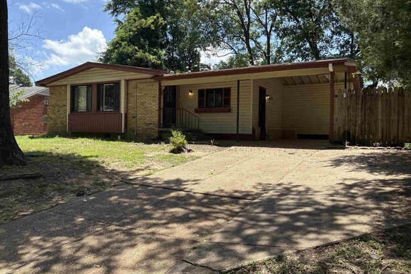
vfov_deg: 46.4
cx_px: 204
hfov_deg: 65.5
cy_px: 131
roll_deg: -0.6
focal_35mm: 28
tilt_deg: -0.5
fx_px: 320
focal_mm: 5.96
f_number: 1.6
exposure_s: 1/1901
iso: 64
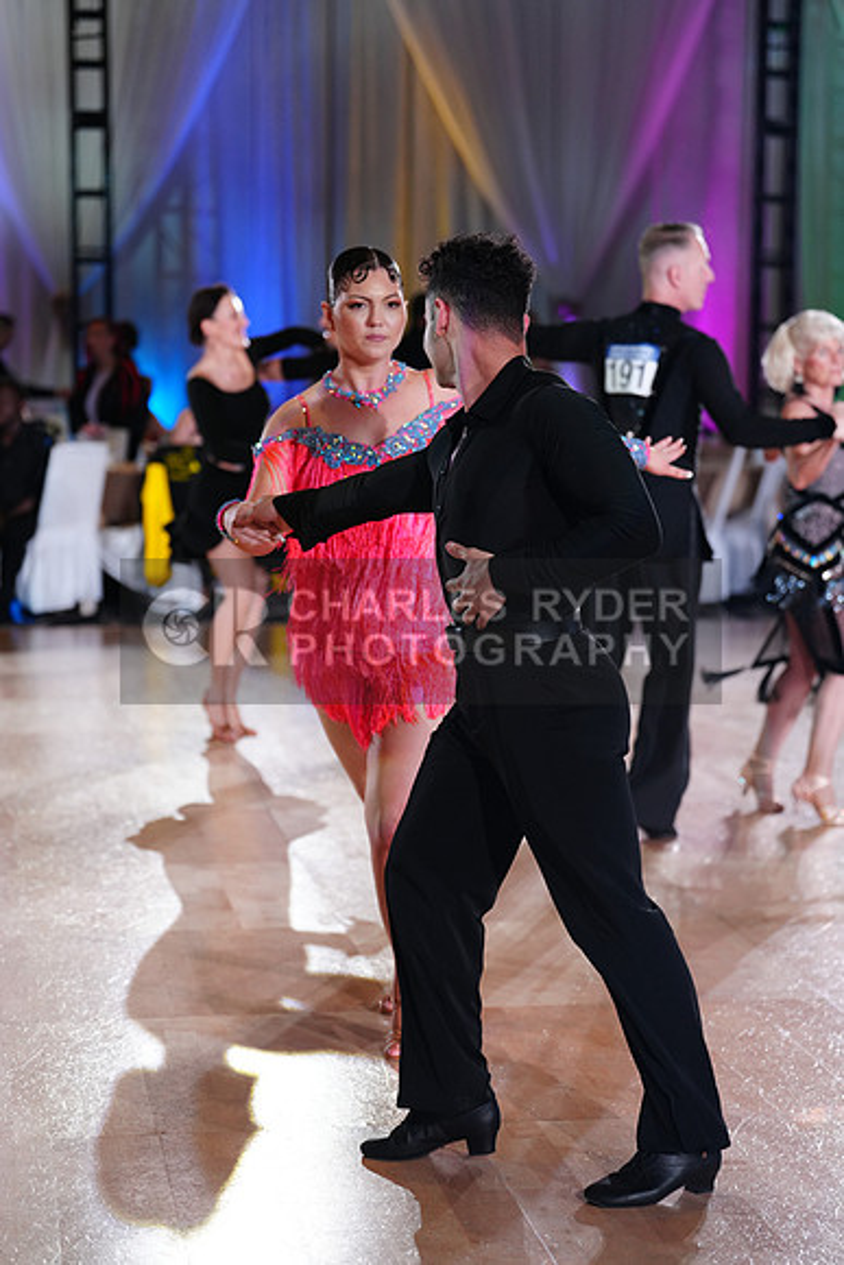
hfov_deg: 16.5
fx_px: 2917
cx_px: 422
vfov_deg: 24.5
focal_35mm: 83
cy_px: 632
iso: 1250
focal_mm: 83
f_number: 2.8
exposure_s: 1/320
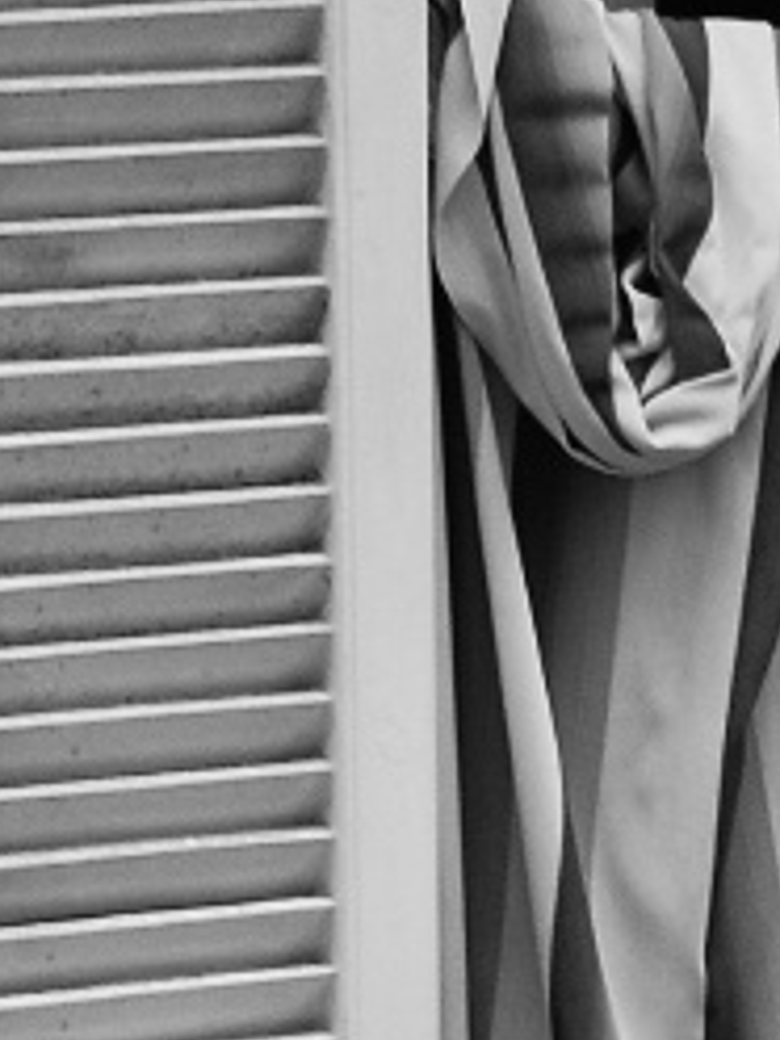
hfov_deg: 2.3
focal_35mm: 652
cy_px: 1468
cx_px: 1539
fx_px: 19589
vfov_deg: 3.0
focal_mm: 70
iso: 220
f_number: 5
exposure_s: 1/125
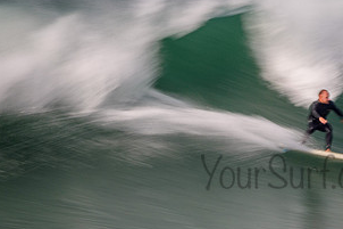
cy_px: 162
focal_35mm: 1154
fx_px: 10989
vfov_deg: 1.2
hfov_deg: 1.8
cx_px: 318
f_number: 18
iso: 100
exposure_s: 1/20
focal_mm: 400
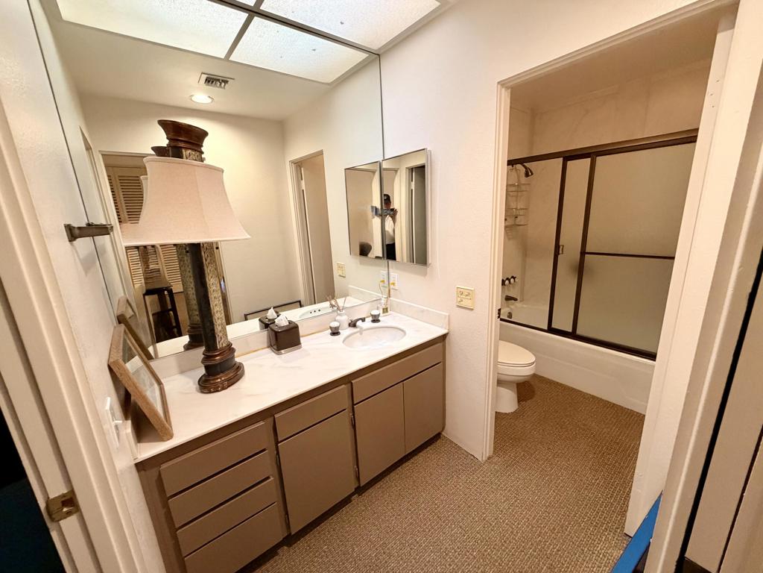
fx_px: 309
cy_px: 286
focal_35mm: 14
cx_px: 382
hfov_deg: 102.1
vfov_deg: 85.7
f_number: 2.2
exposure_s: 1/60
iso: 400
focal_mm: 2.22
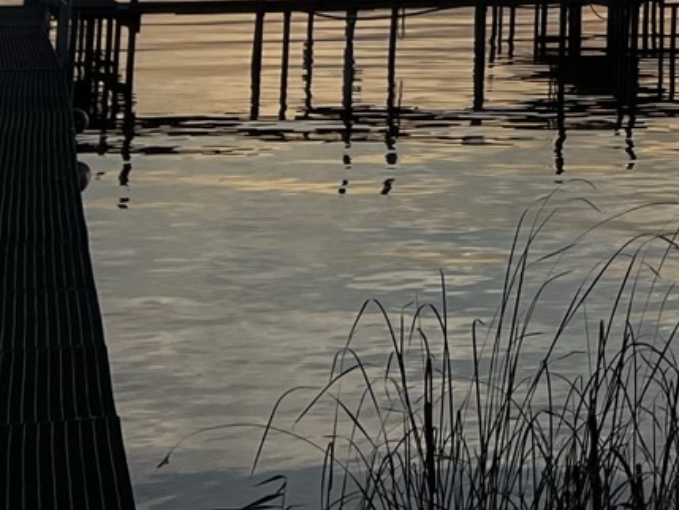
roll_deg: +0.6
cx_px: 964
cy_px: -508
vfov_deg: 10.9
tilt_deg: +10.3
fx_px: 2433
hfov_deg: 14.9
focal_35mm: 124
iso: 50
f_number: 1.5
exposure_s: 1/2165
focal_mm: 5.7
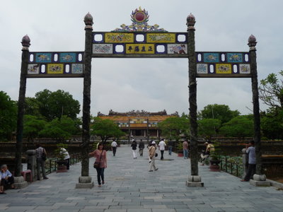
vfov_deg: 41.8
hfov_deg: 54.0
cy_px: 106
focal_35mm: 34
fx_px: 278
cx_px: 142
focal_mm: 5.6
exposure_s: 1/800
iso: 100
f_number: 3.6
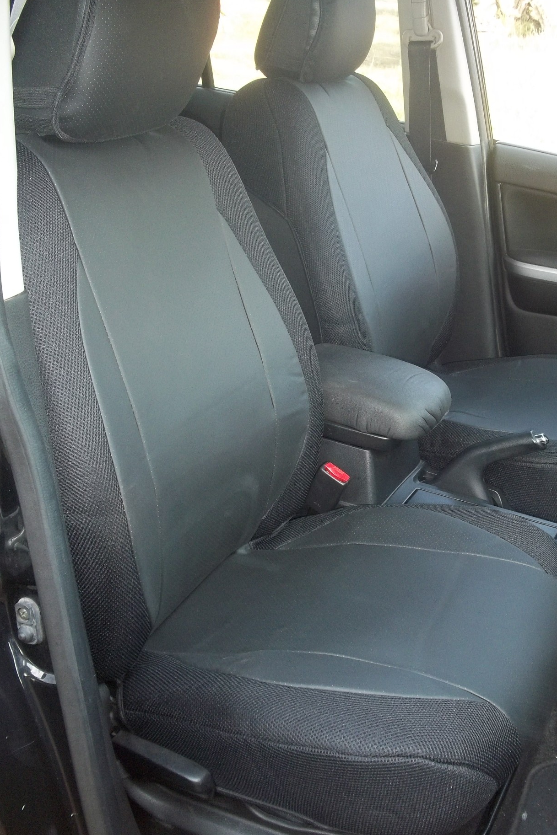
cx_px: 350
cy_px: 391
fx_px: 975
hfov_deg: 31.7
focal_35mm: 42
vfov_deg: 46.4
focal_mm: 6.5
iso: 160
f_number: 3.1
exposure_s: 1/80
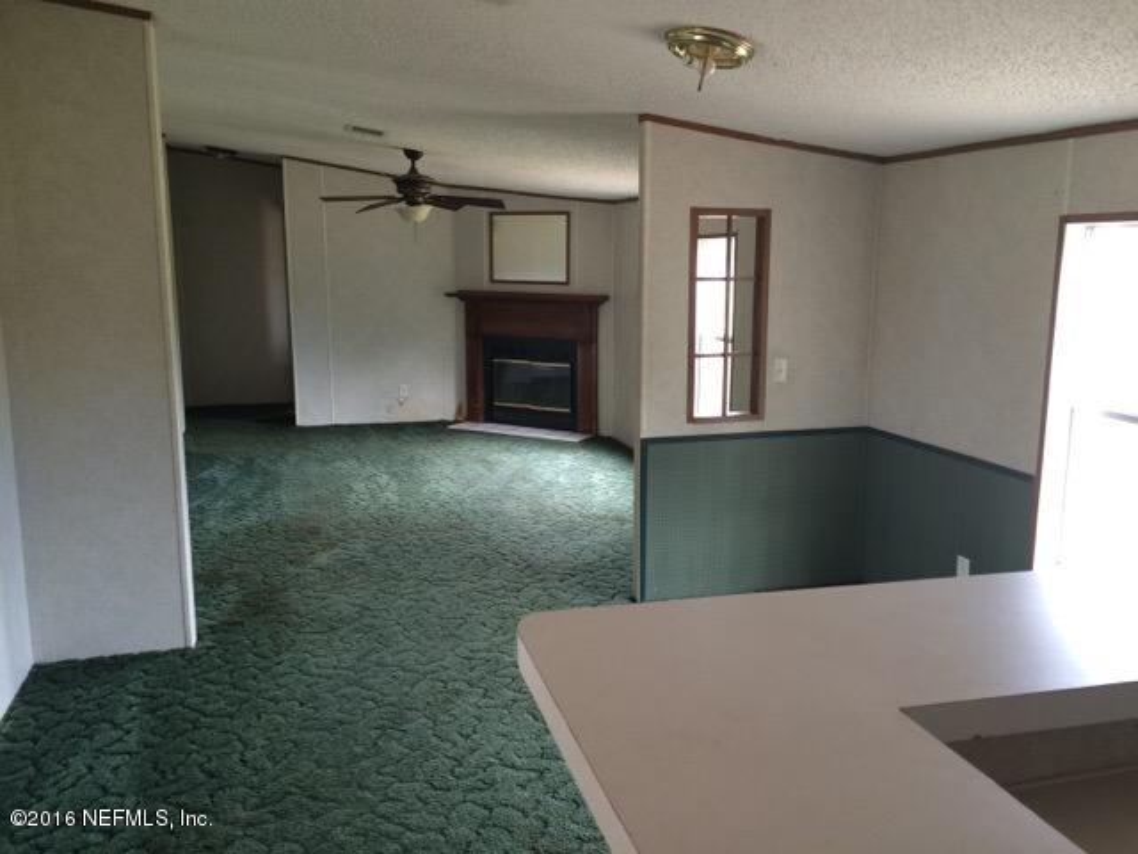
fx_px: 953
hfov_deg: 61.7
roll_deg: -0.9
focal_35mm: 29
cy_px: 427
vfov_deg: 48.2
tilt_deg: -9.2
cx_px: 569
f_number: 2.2
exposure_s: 1/30
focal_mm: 4.15
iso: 40
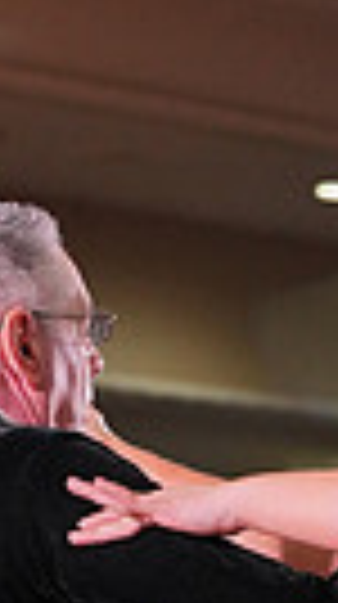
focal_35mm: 317
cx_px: 291
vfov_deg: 6.7
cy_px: 1040
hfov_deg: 3.8
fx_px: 5070
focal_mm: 70
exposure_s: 1/500
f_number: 4
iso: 2000
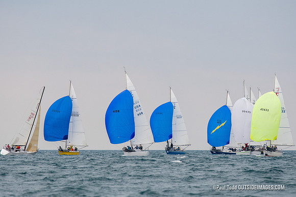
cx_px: 147
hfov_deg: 4.1
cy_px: 88
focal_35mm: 499
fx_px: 4100
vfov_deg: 2.8
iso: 500
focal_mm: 300
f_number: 5.6
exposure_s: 1/1600
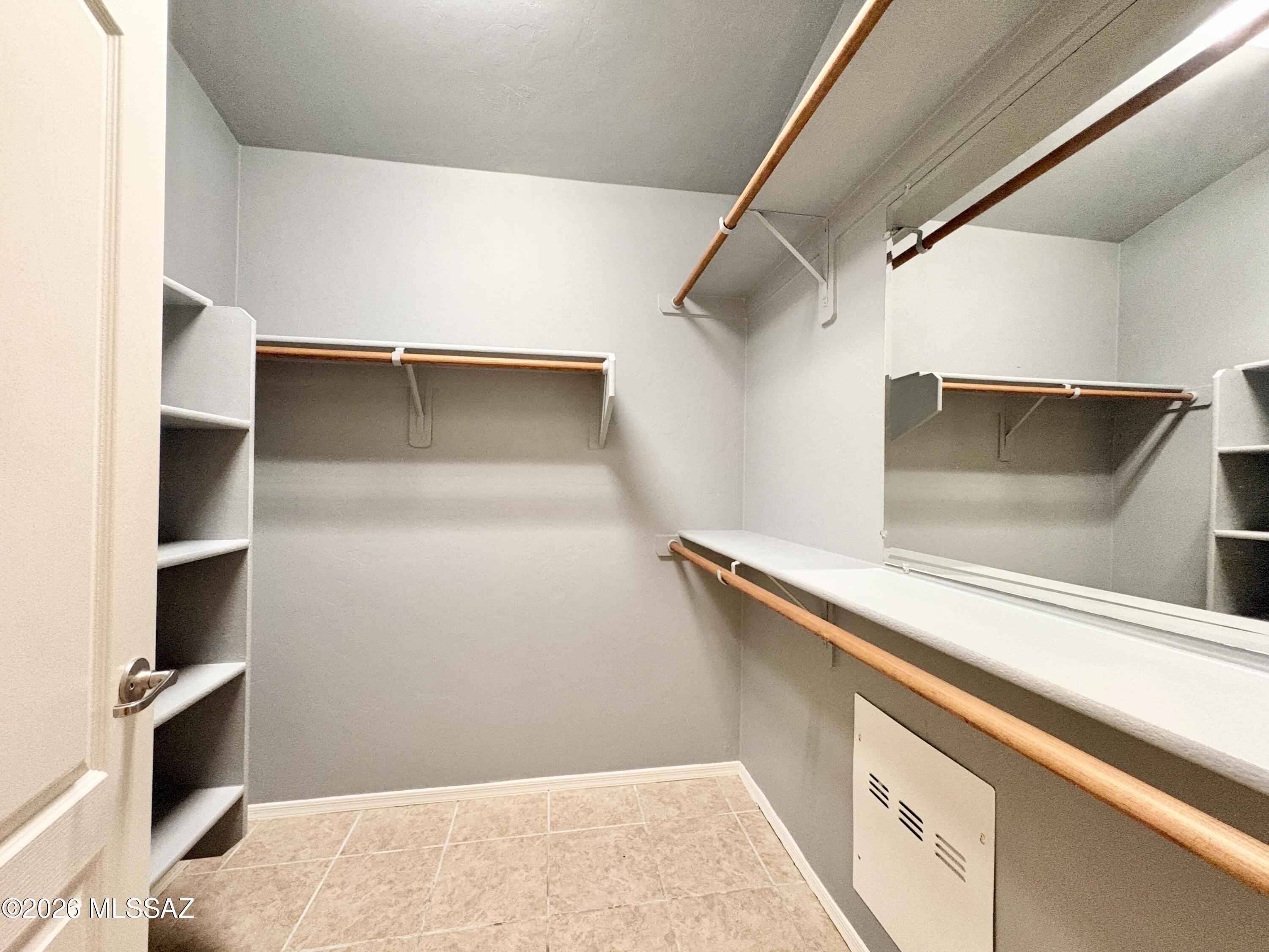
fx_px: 513
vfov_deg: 85.7
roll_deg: -0.1
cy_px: 476
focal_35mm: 14
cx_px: 634
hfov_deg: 102.1
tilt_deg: +1.1
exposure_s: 1/60
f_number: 2.2
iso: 640
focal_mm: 2.22
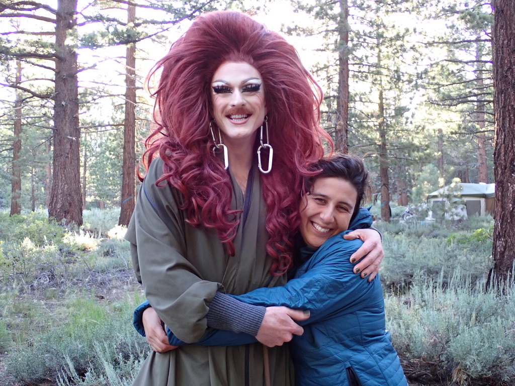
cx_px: 258
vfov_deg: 30.9
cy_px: 193
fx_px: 699
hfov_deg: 40.4
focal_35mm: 47
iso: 320
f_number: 3.1
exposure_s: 1/50
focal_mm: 8.4
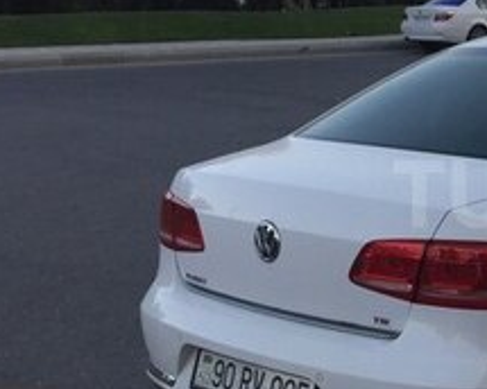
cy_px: 193
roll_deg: -0.7
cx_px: 625
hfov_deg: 20.2
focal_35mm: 87
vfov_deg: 17.7
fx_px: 1254
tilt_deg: -10.2
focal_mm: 4.15
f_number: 2.2
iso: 32
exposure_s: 1/373
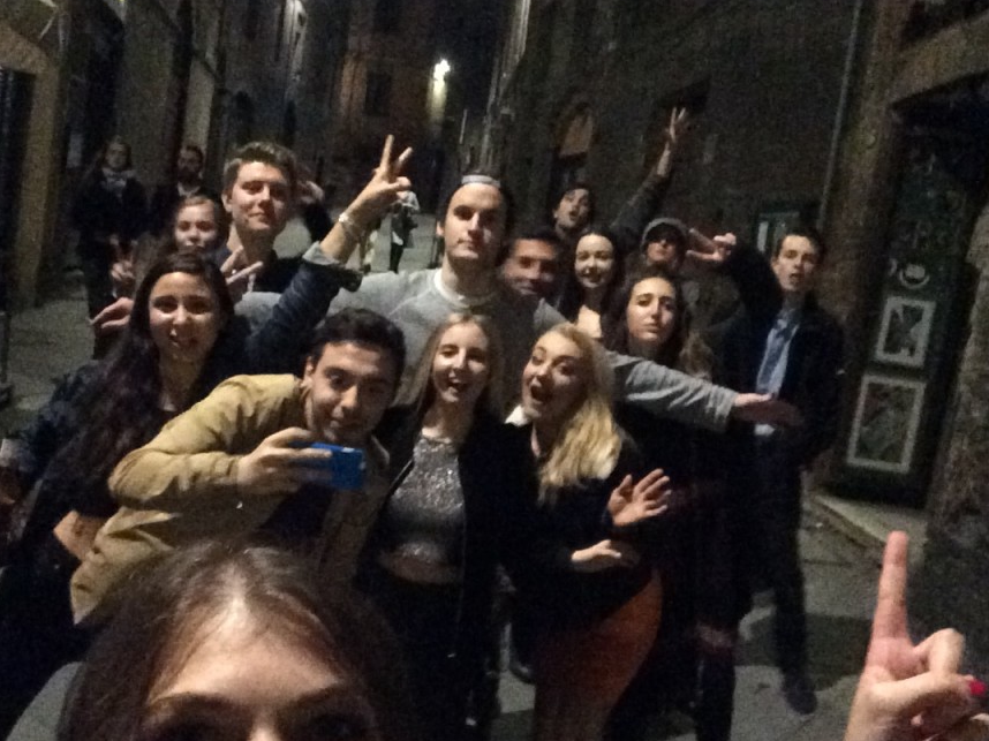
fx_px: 1057
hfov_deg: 50.1
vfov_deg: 38.5
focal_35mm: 37
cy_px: 430
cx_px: 473
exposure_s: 1/17
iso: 1600
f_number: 2.4
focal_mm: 2.15
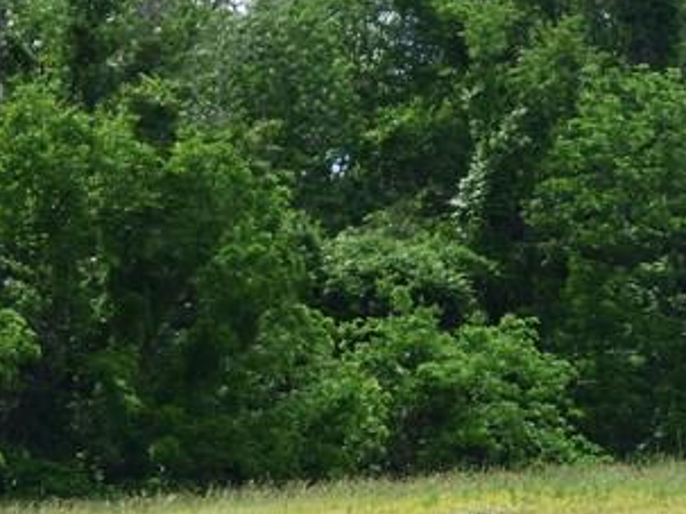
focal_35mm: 335
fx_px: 6636
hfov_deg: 5.9
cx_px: 704
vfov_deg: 4.4
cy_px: 462
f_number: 4.7
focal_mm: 16.53
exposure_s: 1/400
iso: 100
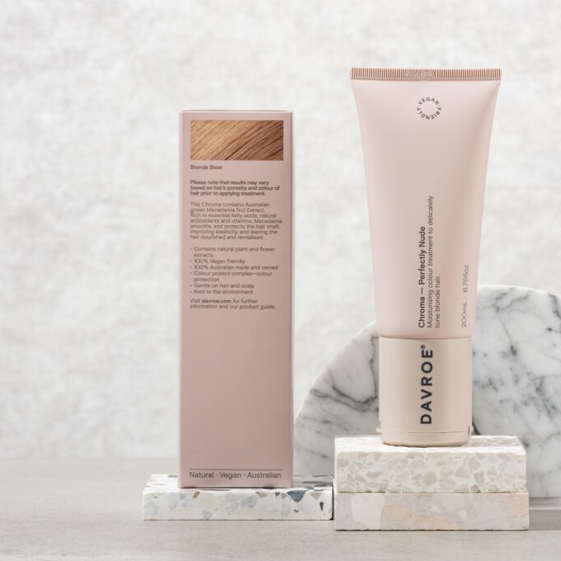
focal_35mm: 256
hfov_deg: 6.8
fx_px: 4694
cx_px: 389
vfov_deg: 6.8
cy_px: 281
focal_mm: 200
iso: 160
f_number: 20
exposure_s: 1/160
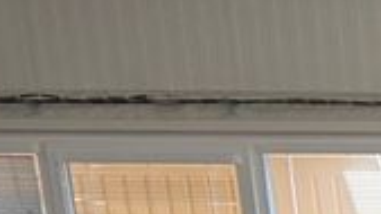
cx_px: 1084
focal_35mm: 158
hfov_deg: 10.4
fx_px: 1596
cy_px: 856
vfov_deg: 6.3
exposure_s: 1/121
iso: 200
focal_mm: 6.76
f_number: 1.78
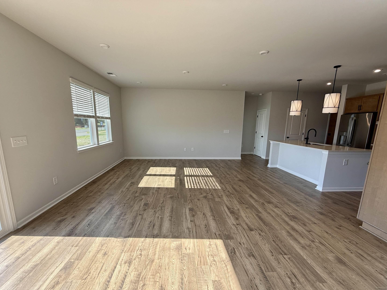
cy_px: 155
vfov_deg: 81.6
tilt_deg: -9.7
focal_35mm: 15
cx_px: 189
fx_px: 168
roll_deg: -1.0
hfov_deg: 98.2
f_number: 2.2
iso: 64
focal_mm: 2.22
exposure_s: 1/252
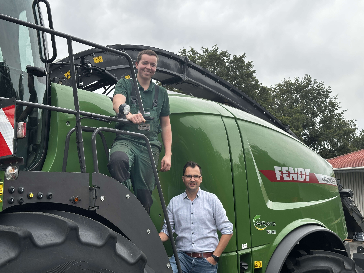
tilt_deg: +9.8
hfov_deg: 39.7
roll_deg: -0.3
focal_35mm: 48
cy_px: 136
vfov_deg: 30.3
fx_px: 505
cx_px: 182
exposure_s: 1/663
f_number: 1.78
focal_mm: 6.86
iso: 64
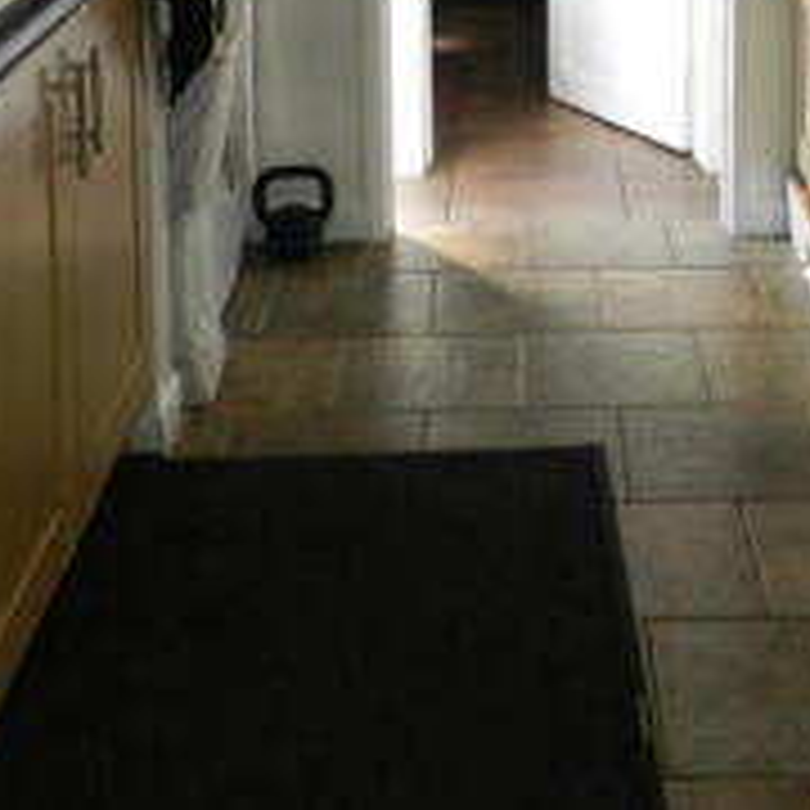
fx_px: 1747
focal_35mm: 66
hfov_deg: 25.9
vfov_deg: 23.8
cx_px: 565
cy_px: -164
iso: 160
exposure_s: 1/30
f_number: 3.4
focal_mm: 4
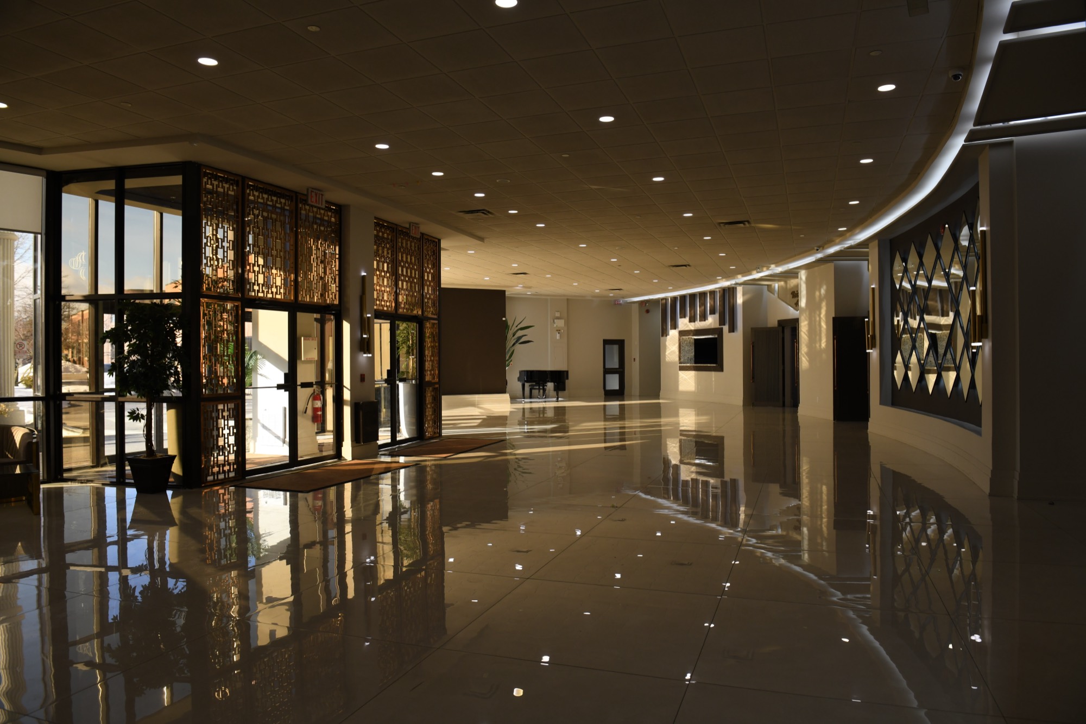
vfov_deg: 53.1
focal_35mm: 24
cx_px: 543
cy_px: 362
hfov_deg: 73.7
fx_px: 724
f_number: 5.6
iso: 500
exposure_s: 1/250
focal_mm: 24
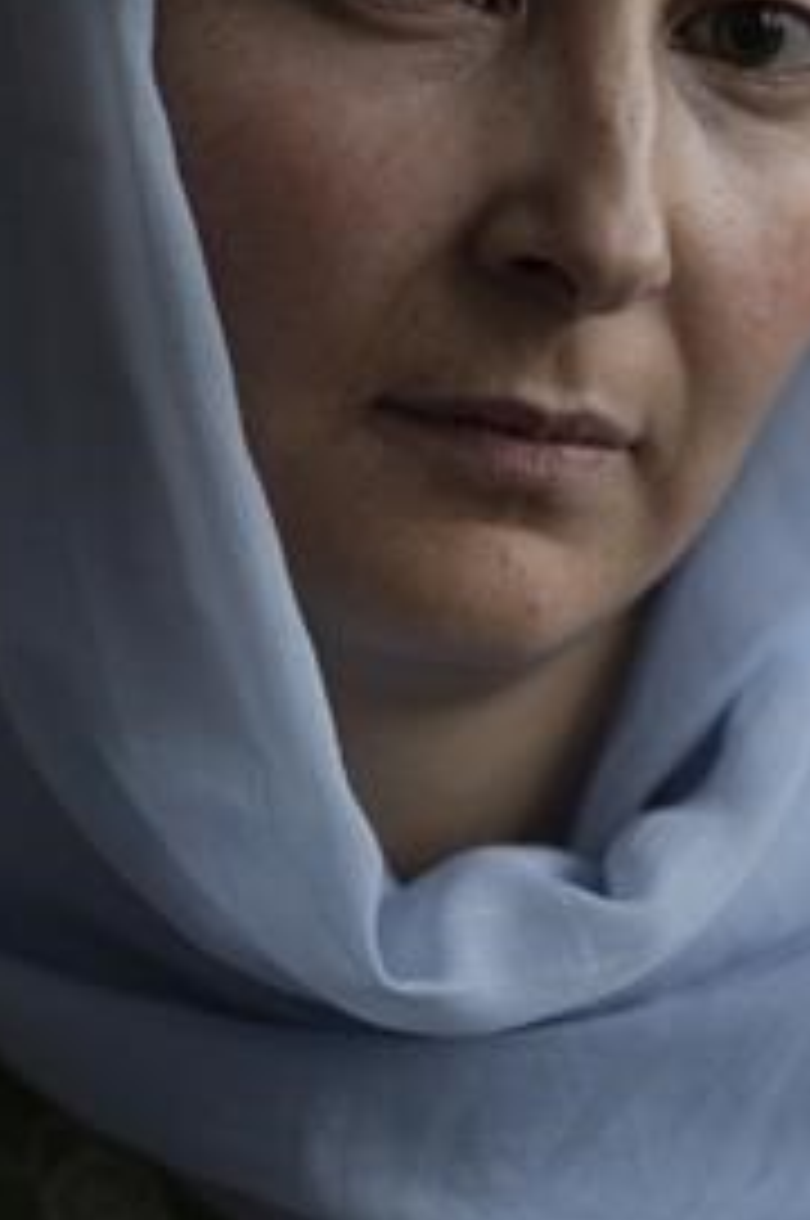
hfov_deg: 10.4
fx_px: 4466
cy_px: 396
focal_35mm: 132
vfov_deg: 15.5
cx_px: 421
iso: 1600
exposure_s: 1/250
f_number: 1.8
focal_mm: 55
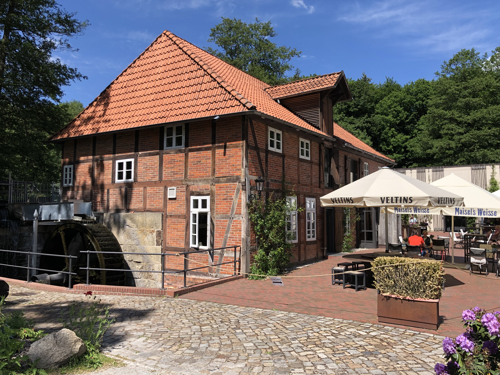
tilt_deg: +4.0
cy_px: 188
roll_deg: +0.8
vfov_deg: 49.7
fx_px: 404
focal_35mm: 28
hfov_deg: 63.4
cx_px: 250
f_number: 1.8
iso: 20
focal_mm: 4
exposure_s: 1/1333
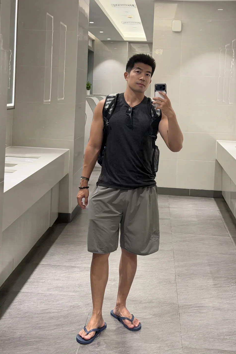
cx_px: 115
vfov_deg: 39.6
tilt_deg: -7.6
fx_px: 492
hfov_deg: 27.0
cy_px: 177
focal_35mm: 50
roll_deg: -1.1
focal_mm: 6.76
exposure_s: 1/100
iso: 160
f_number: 1.78
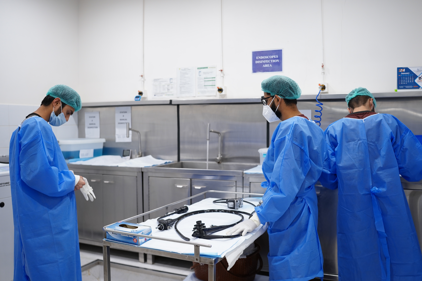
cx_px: 211
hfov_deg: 54.4
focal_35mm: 35
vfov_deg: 37.9
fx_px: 410
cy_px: 140
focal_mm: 35
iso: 1000
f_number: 2.5
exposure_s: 1/160
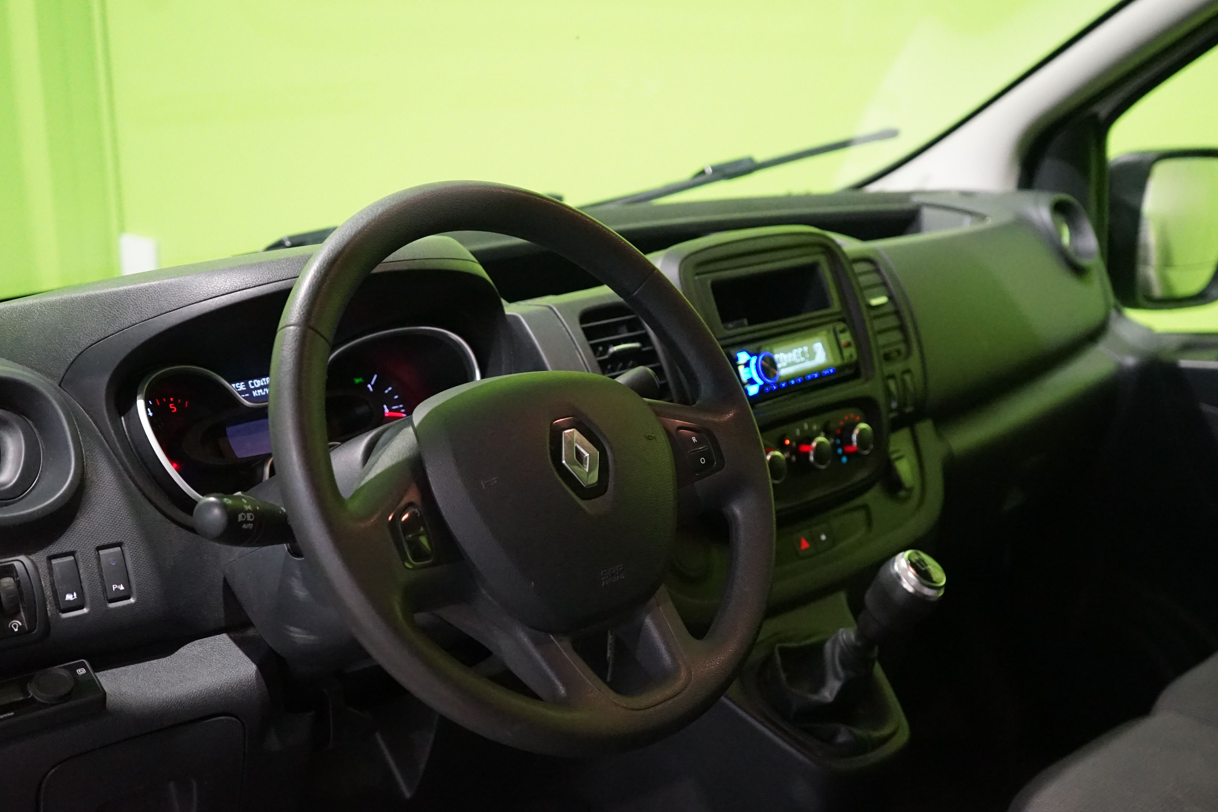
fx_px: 1455
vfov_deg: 31.1
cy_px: 484
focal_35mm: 43
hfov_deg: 45.4
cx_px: 650
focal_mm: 36
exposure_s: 1/125
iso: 6400
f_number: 4
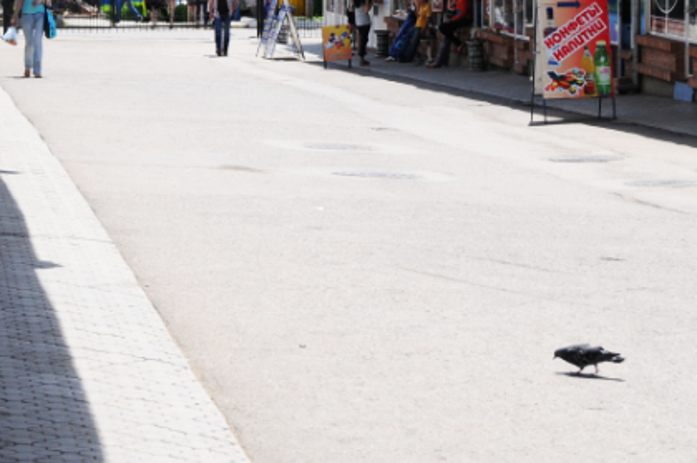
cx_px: 488
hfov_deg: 14.3
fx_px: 2765
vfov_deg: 9.5
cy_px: -13
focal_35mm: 143
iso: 320
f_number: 9
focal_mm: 40
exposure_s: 1/640
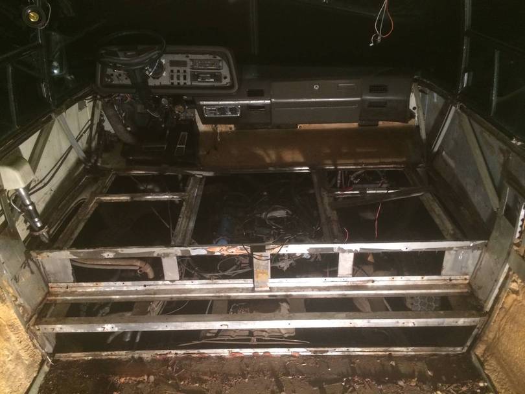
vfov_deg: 46.8
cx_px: 262
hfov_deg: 59.9
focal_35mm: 30
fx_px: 455
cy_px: 197
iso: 320
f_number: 2.2
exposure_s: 1/15
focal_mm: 4.12
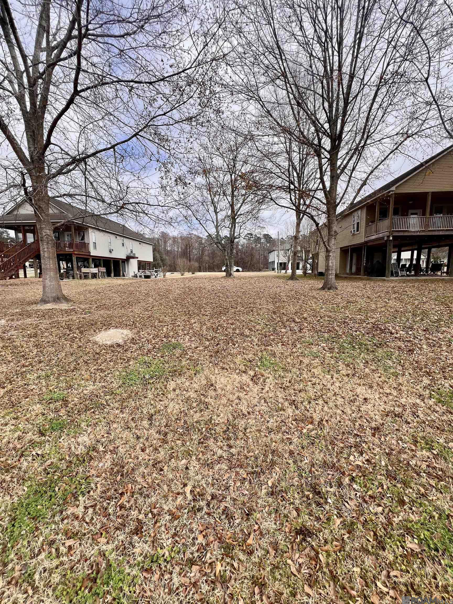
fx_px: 227
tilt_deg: -4.3
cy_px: 302
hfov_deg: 89.9
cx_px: 226
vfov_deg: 106.2
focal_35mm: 13
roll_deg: -2.8
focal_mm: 1.57
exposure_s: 1/1054
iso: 32
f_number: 1.8
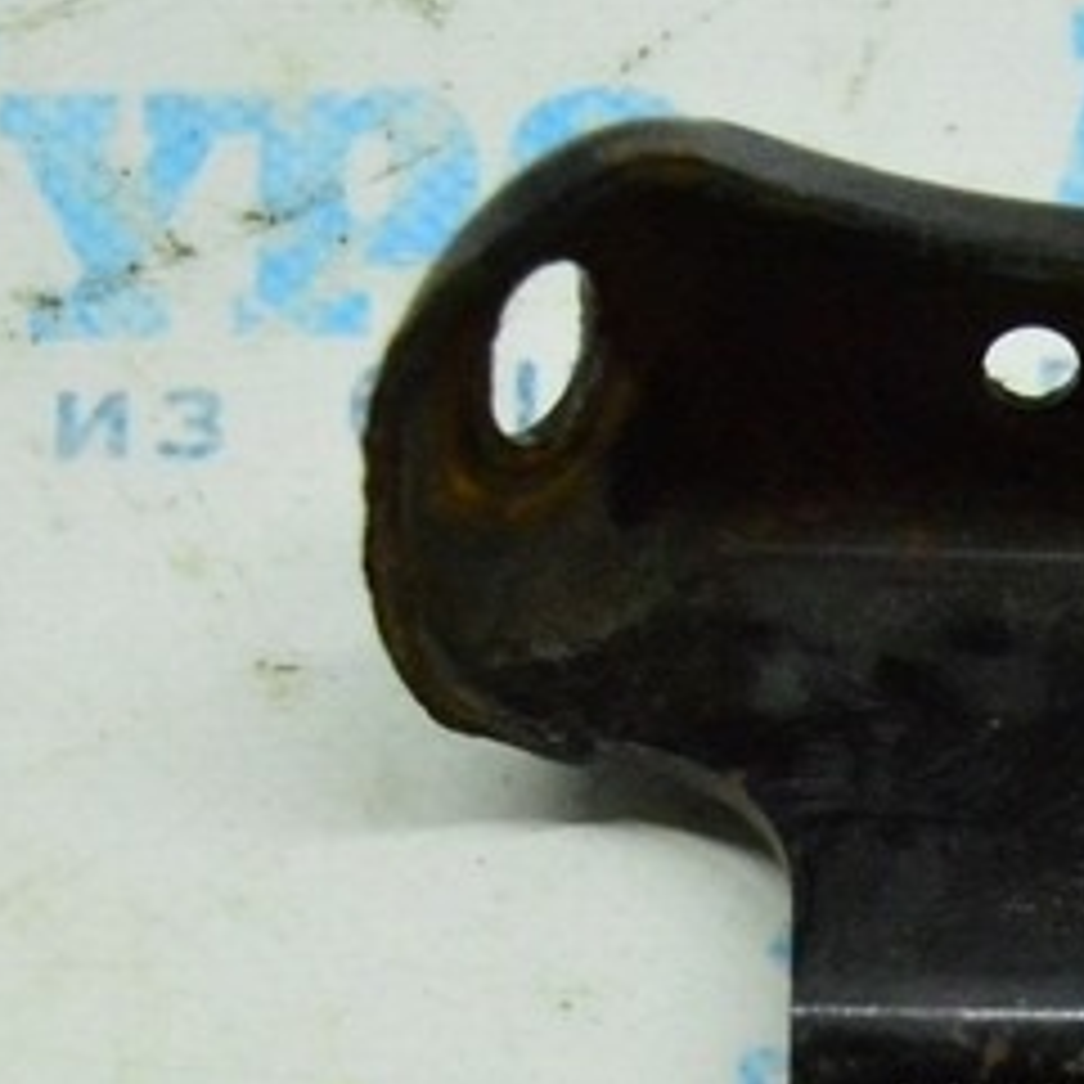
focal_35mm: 130
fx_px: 4606
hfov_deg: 13.2
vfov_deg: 13.2
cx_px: 1106
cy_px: 1086
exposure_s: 1/1000
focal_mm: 24
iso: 6400
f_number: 4
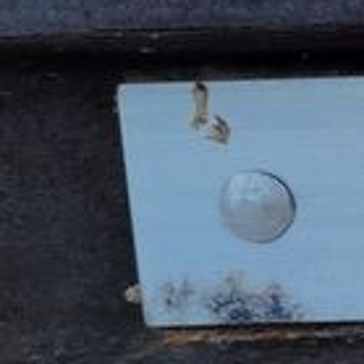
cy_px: 228
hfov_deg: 10.4
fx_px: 1570
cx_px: 1006
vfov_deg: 13.2
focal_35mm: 132
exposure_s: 1/1132
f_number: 1.8
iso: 40
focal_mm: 5.4
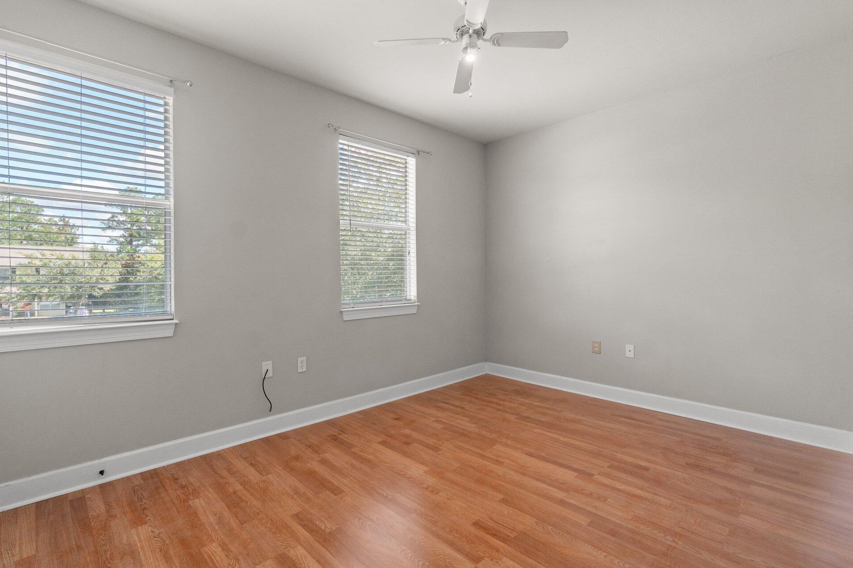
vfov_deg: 73.7
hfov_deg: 96.7
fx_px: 379
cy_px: 275
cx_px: 418
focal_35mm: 16
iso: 400
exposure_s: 1/4
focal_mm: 10
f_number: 8
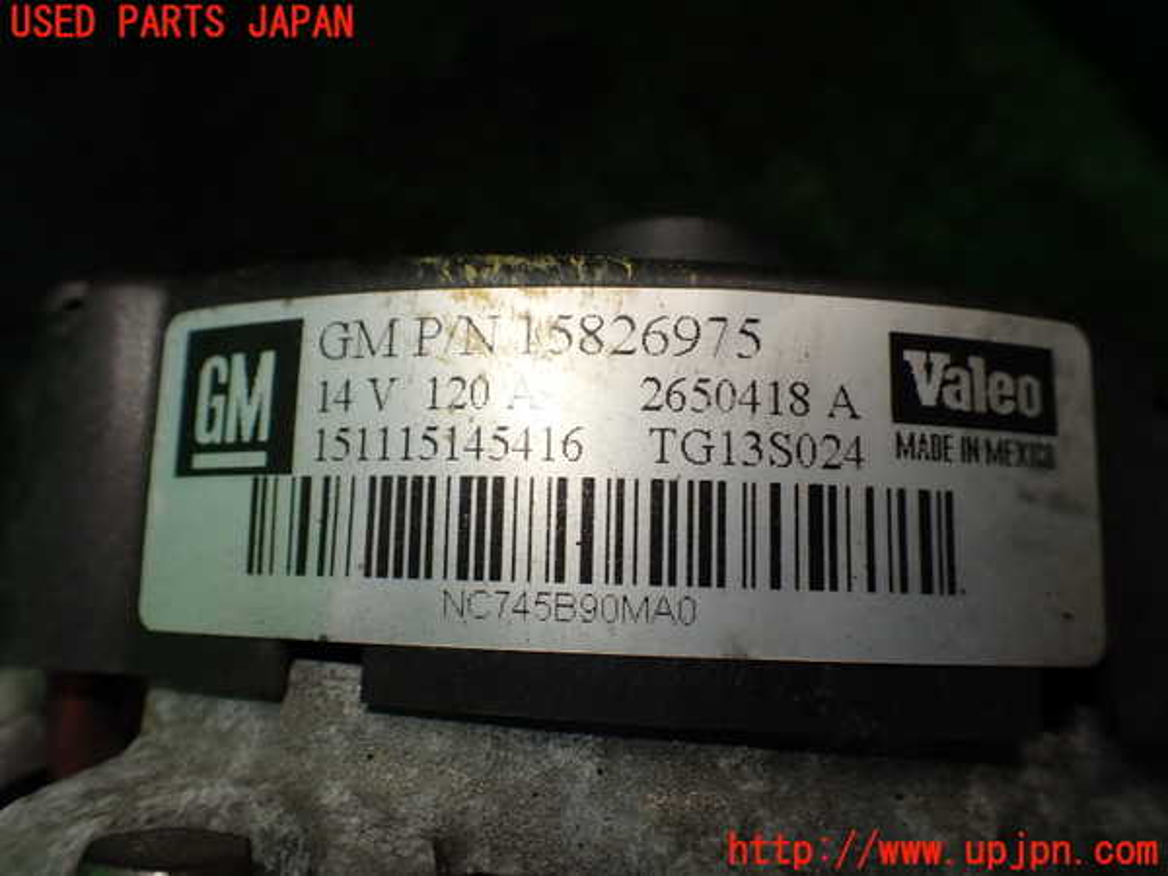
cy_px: 438
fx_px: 1012
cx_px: 584
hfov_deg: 60.0
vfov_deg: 46.8
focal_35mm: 30
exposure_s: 1/160
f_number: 3.2
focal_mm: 5.4
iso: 100
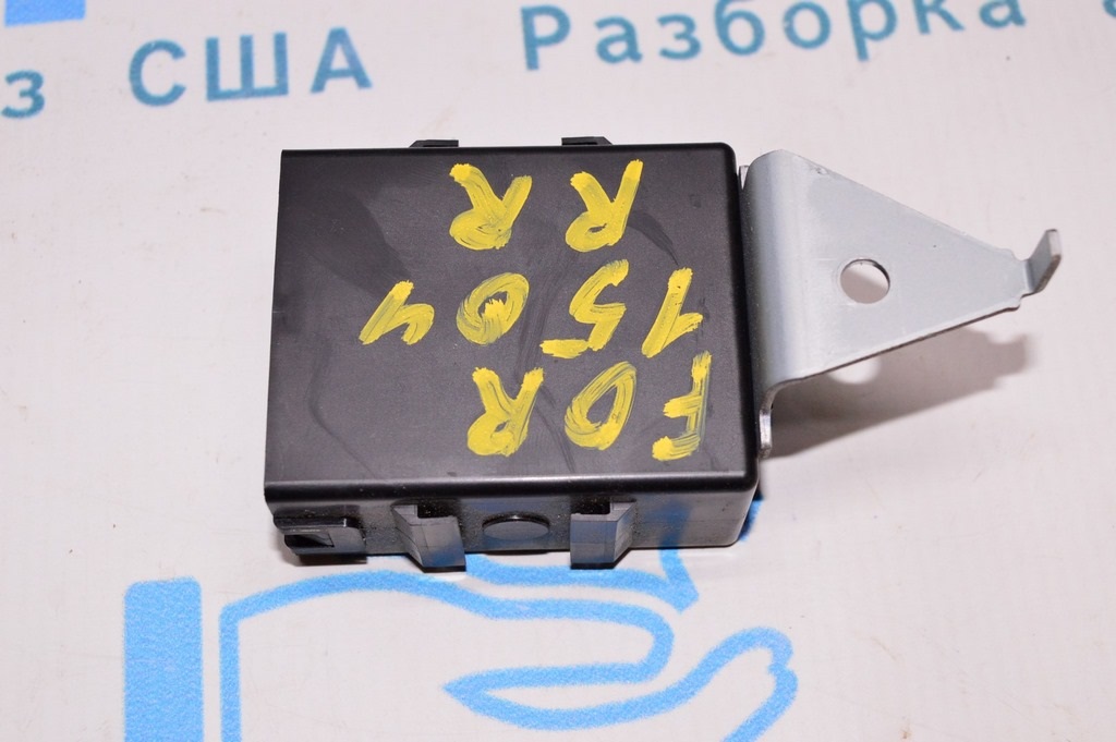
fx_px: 1626
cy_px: 371
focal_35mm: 52
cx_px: 558
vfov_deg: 25.7
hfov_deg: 37.9
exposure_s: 1/125
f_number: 8
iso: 1600
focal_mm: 35
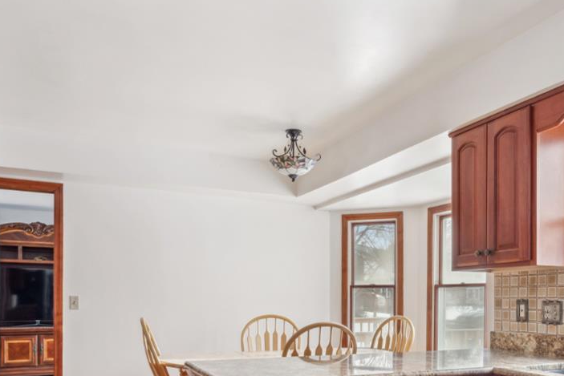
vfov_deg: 39.5
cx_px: 335
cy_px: 302
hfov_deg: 58.3
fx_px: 501
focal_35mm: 32
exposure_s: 1/5
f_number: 9
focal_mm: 15
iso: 200
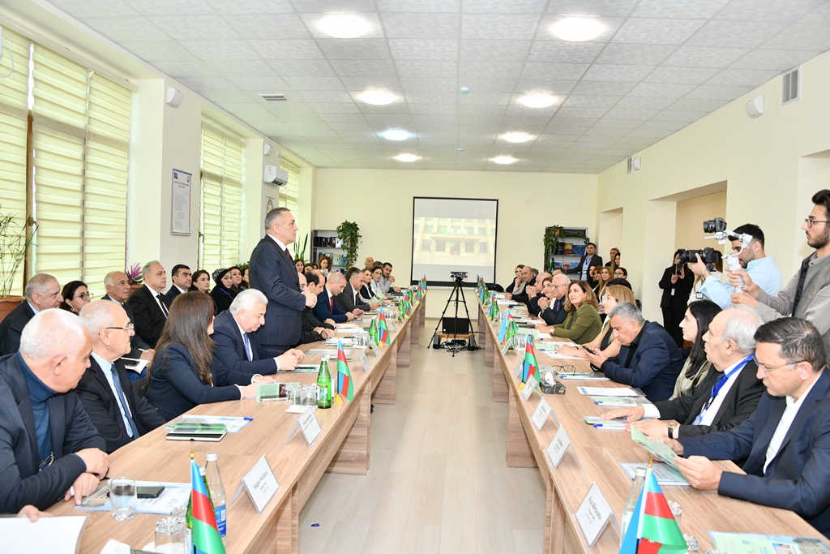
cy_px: 277
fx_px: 646
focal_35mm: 28
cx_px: 415
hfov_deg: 65.5
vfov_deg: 46.4
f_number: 7.1
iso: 1600
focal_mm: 28
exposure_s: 1/100
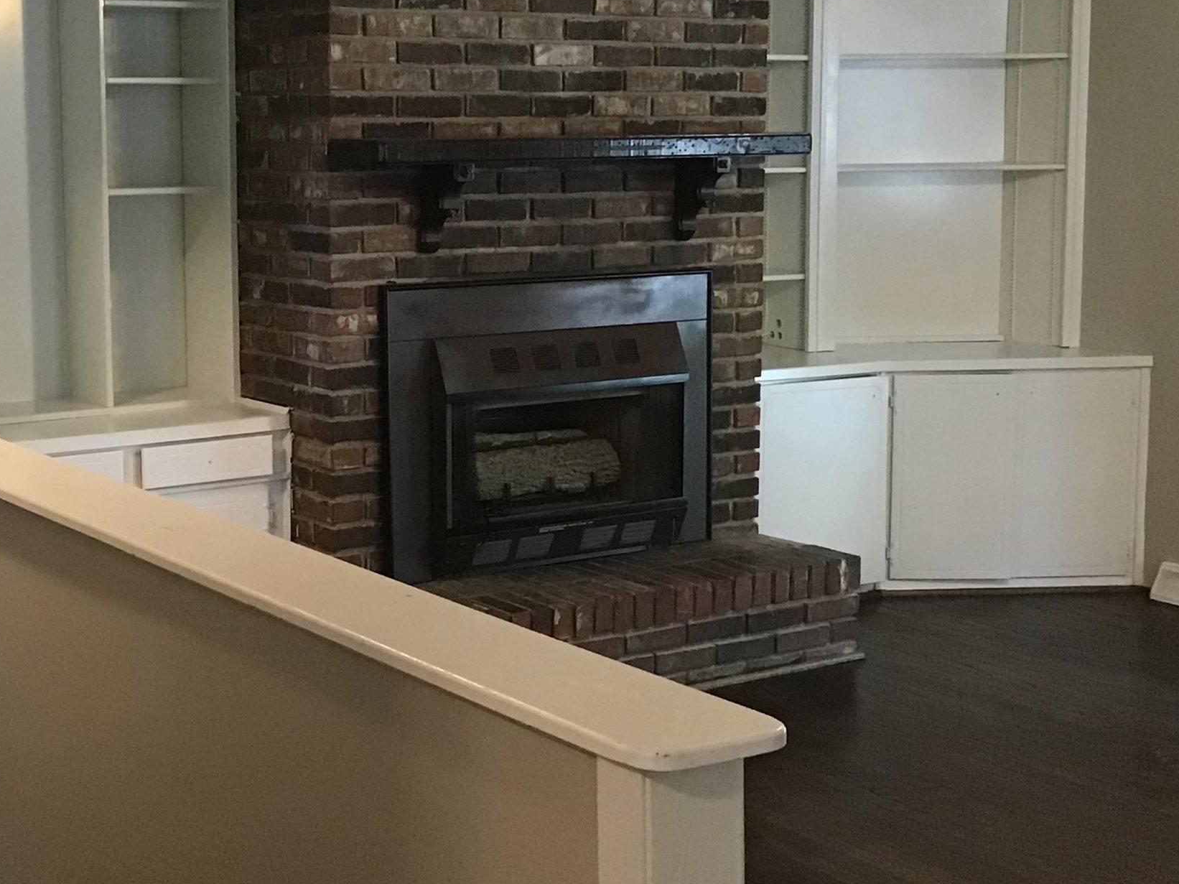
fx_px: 1975
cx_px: 414
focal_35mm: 58
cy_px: 368
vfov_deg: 25.2
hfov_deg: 33.0
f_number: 2.4
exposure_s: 1/30
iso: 160
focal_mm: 3.3
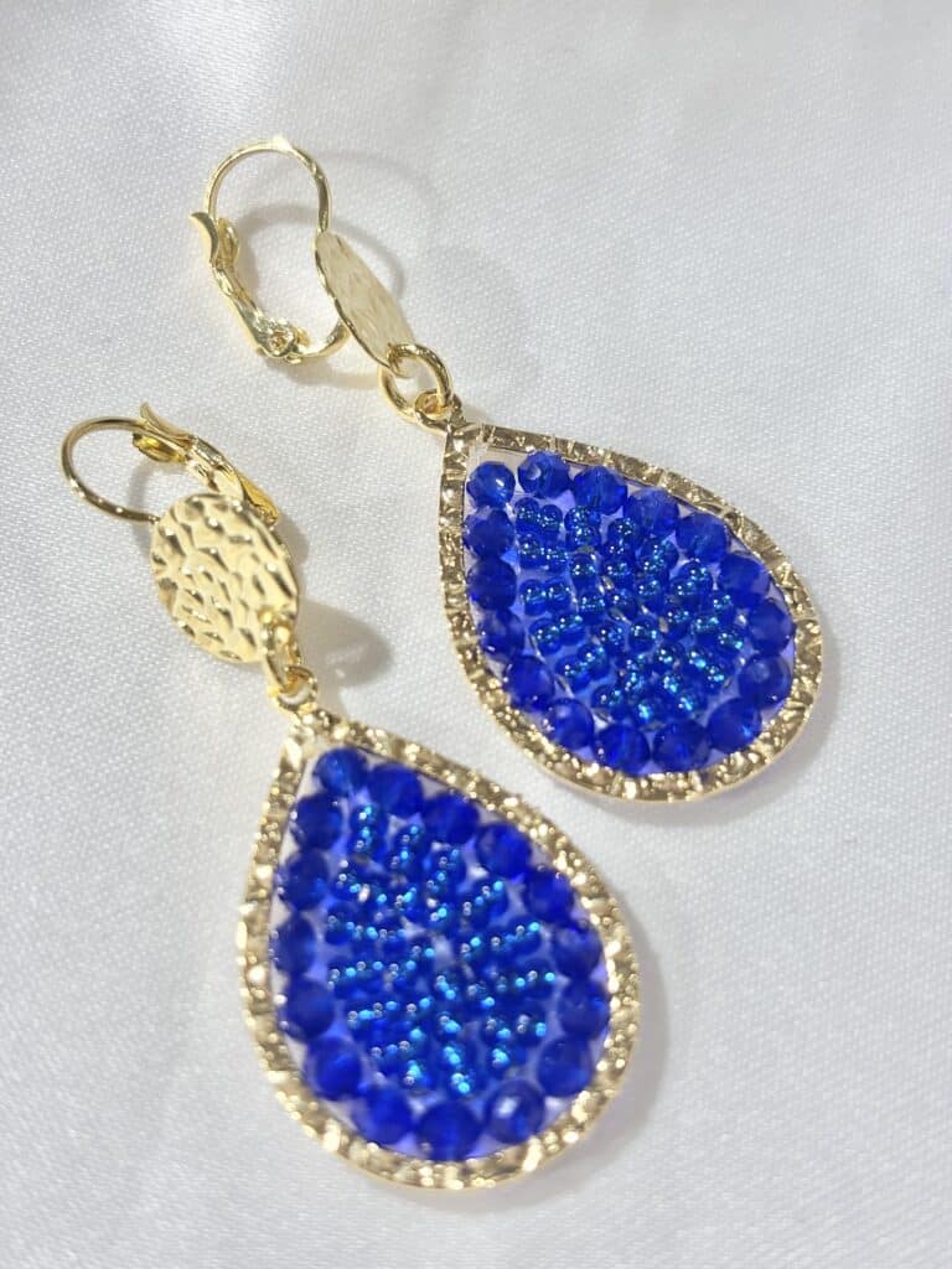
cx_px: 476
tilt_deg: -61.9
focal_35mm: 52
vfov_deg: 36.8
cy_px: 634
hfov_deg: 28.0
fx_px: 1907
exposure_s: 1/182
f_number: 1.6
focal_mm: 5.96
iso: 32
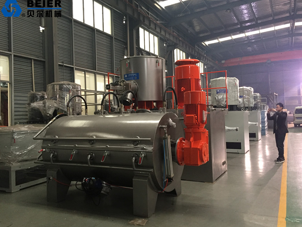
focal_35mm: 30
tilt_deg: +1.1
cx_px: 154
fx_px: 262
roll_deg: +0.7
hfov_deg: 60.0
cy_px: 114
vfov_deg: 46.8
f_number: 2.2
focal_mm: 4.15
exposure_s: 1/33
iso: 200
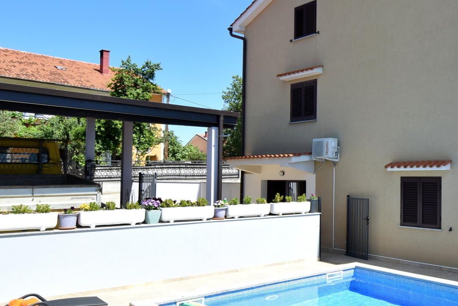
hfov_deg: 51.3
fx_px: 433
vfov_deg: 38.9
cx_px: 385
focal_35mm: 34
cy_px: 149
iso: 200
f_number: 8
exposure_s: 1/250
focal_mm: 10
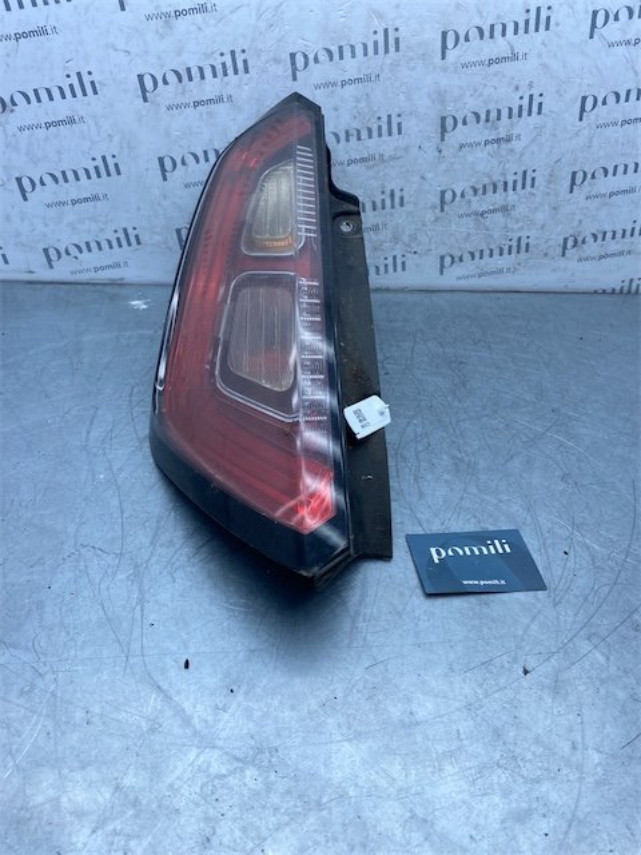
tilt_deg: -38.3
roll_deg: -4.5
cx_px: 320
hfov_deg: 53.1
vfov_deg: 67.3
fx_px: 642
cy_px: 428
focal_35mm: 26
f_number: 1.8
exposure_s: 1/877
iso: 32
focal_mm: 4.25
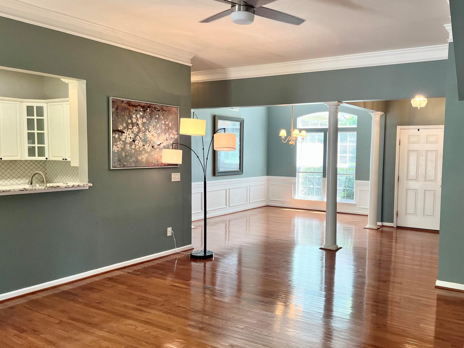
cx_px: 273
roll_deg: -0.2
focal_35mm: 31
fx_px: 415
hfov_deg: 58.0
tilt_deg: -4.8
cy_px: 191
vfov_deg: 45.4
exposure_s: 1/60
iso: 80
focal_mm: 5.1
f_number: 1.6
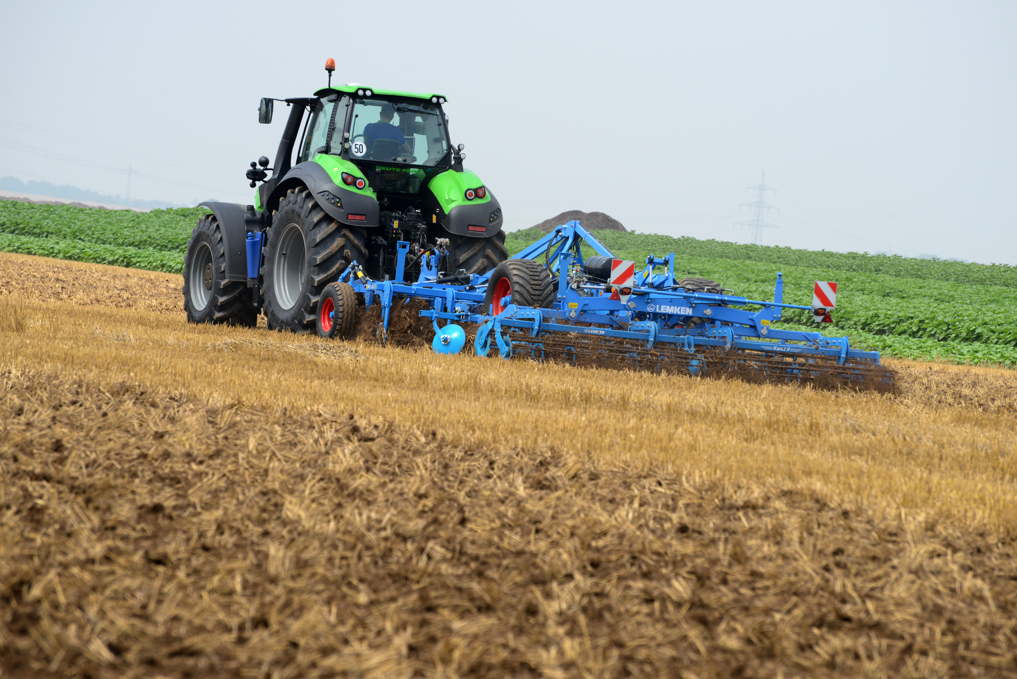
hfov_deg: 8.6
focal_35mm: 240
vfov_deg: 5.7
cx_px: 508
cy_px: 340
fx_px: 6782
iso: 400
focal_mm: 240
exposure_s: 1/800
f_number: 8
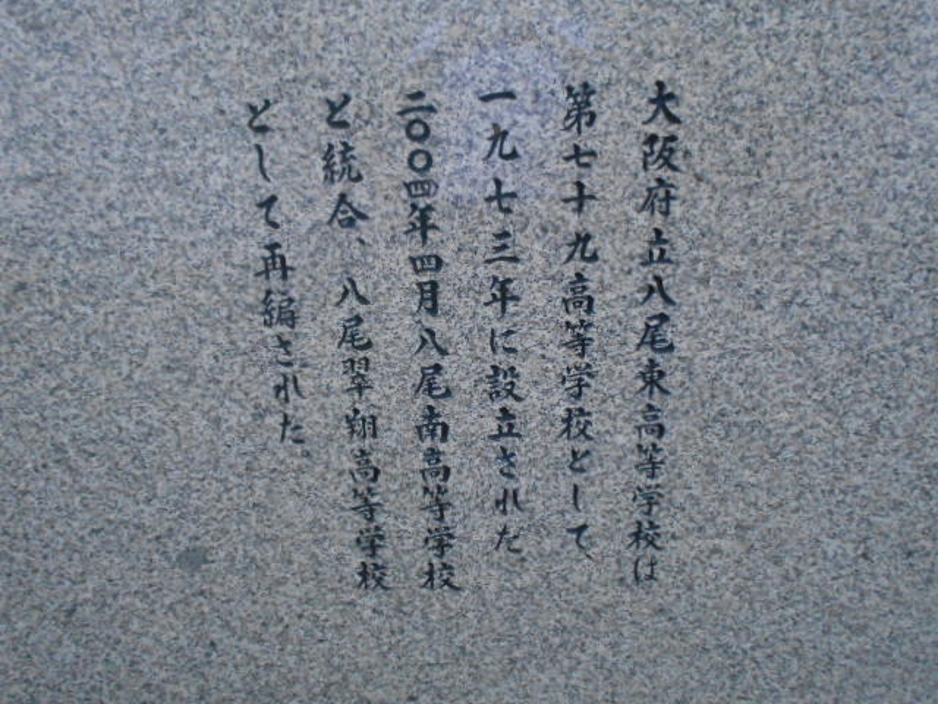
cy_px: 352
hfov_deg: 54.0
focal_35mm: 34
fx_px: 921
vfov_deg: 41.8
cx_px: 469
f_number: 3.6
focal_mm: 5.8
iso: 560
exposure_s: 1/250
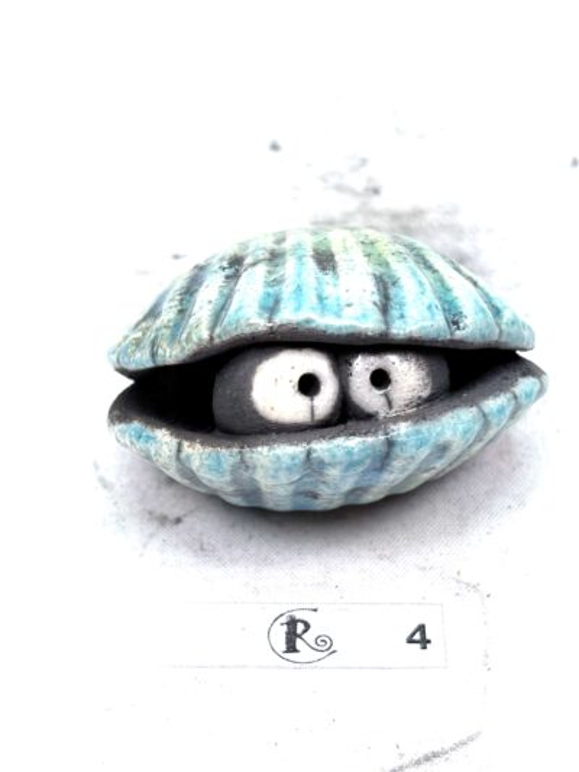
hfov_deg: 28.0
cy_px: 386
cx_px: 290
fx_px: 1159
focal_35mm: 52
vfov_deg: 36.8
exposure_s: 1/465
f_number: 1.6
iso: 50
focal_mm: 5.96
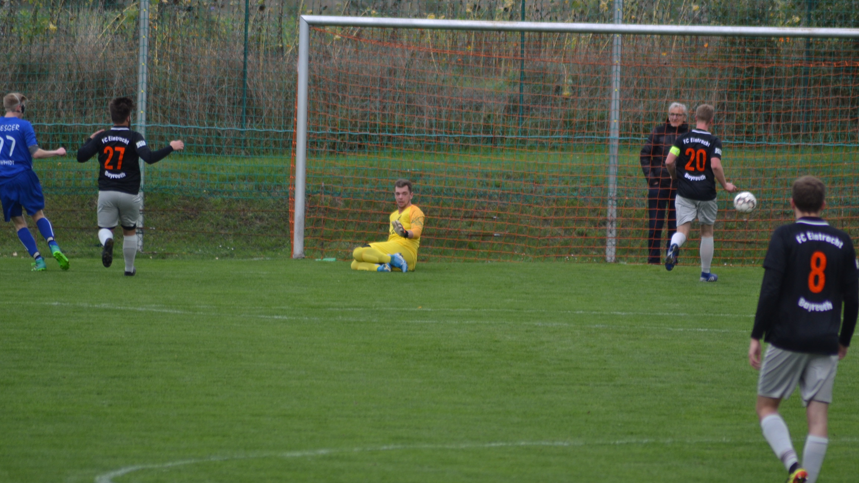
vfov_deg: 2.6
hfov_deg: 4.6
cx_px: 429
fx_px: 10750
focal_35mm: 472
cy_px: 221
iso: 400
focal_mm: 300
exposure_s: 1/800
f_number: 5.6
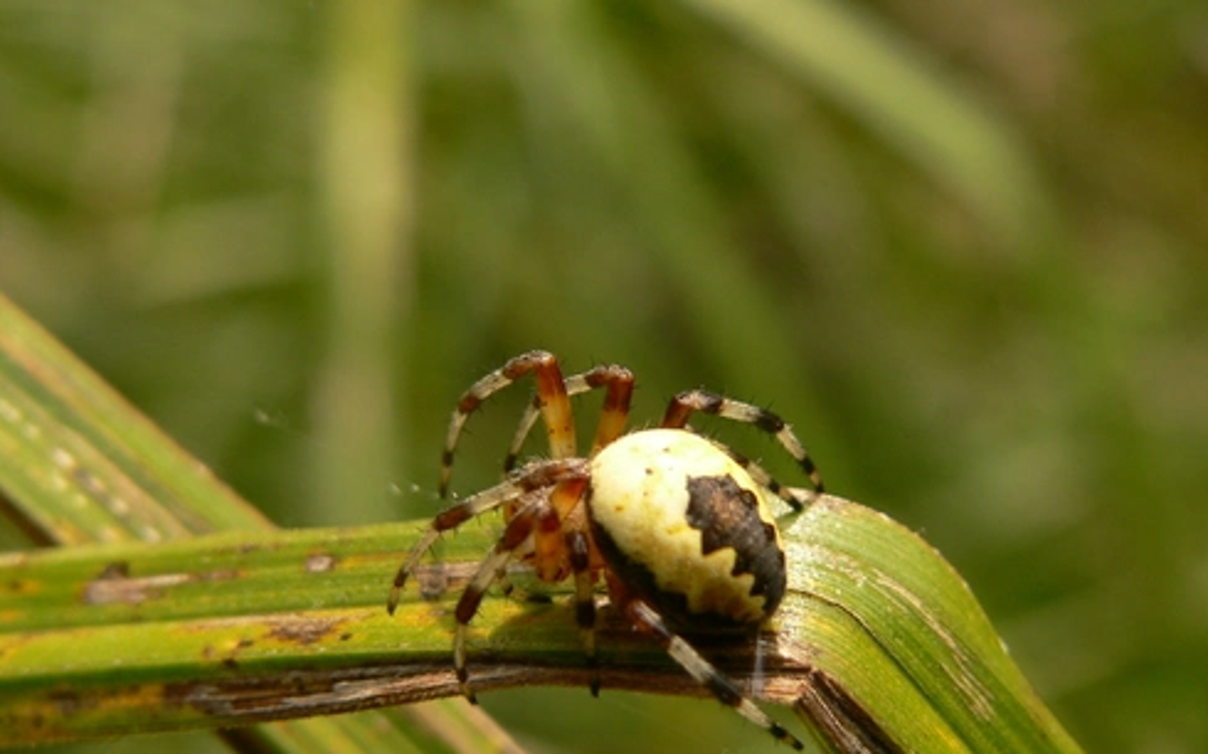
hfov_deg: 21.4
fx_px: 3193
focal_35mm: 97
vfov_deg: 13.5
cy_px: 488
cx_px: 653
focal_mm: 11.6
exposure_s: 1/200
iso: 80
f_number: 4
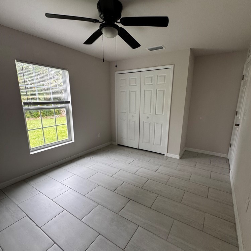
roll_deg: +0.1
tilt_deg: -12.4
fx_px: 139
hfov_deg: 84.0
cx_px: 128
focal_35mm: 17
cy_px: 132
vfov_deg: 83.9
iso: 200
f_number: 2.2
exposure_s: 1/120
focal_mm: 2.22
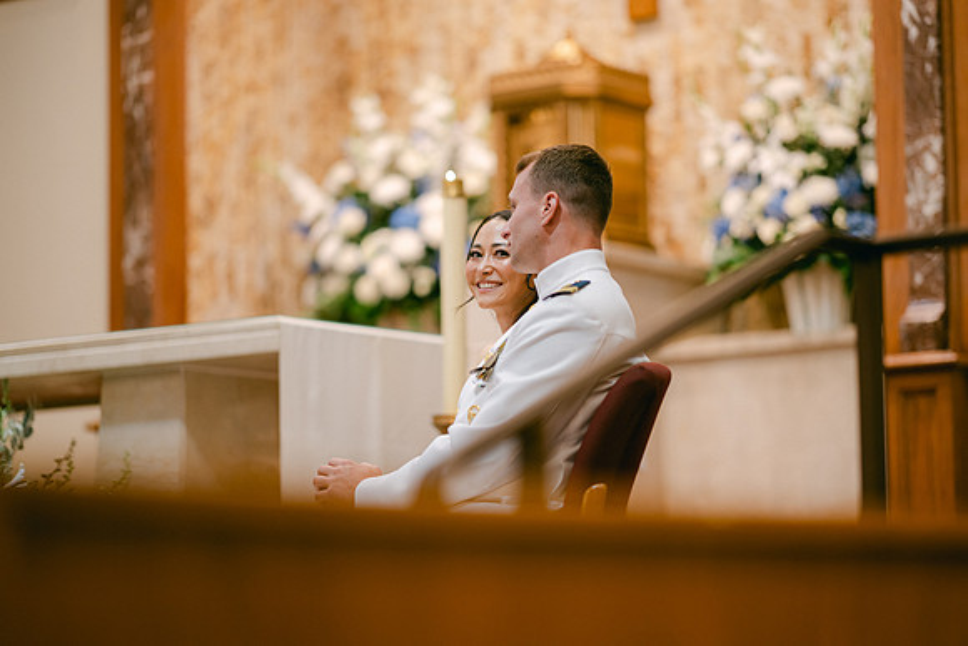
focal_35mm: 105
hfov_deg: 19.5
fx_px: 2824
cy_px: 323
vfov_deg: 13.0
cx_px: 484
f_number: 1.4
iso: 320
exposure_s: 1/125
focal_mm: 105
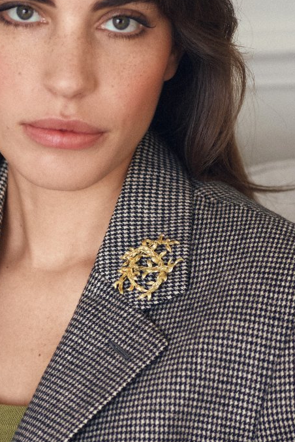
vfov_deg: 11.0
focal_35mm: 186
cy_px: 246
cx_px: 78
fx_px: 2284
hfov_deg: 7.4
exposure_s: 1/125
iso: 400
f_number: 2.8
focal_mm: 70
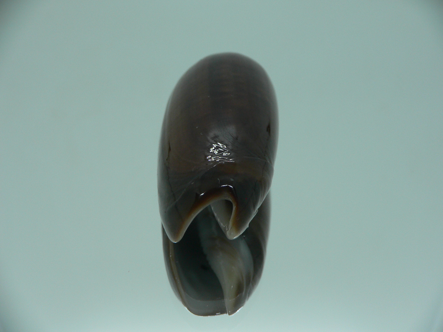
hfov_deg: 52.6
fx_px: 448
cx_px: 222
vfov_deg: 40.7
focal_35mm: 35
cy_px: 166
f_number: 2.8
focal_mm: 4.6
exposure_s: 1/60
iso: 80
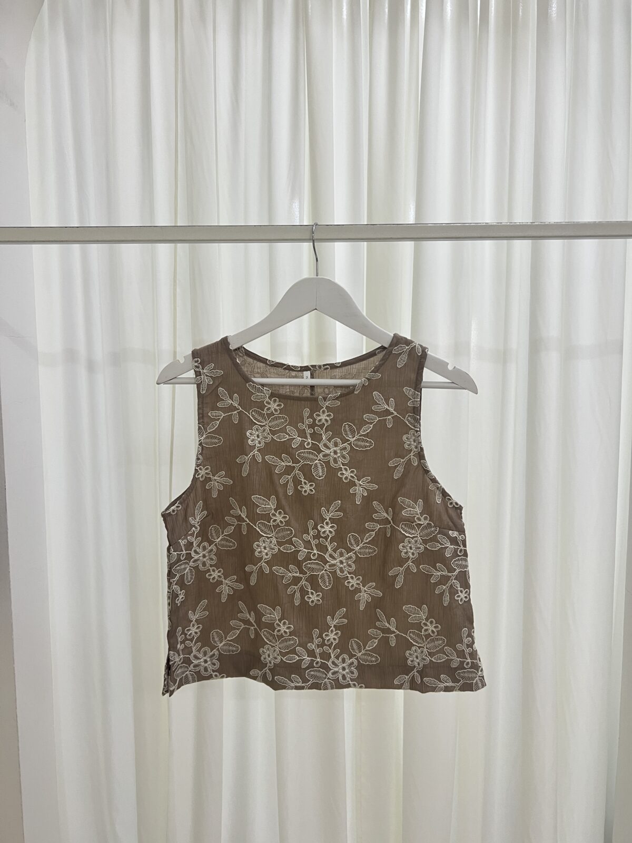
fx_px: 633
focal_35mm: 26
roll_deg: +0.9
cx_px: 316
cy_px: 422
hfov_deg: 53.1
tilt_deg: -5.3
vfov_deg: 67.3
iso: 80
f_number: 1.5
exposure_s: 1/50
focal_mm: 5.7
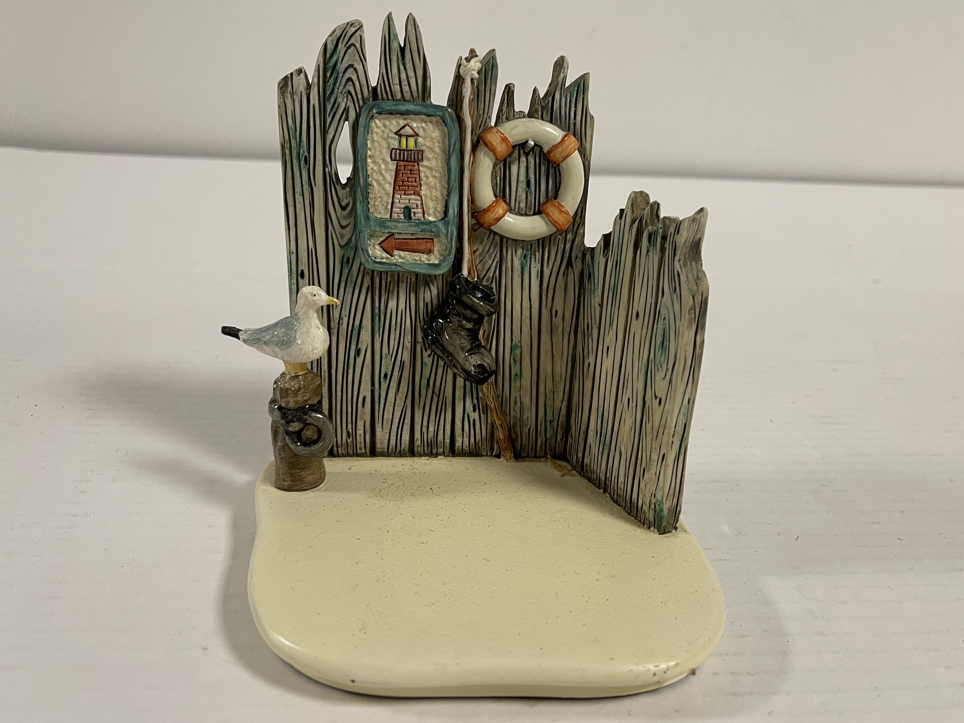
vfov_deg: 49.7
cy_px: 327
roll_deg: -4.0
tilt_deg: -20.2
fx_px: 780
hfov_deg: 63.4
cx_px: 506
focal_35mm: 28
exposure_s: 1/50
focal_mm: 5.1
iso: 100
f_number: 1.6
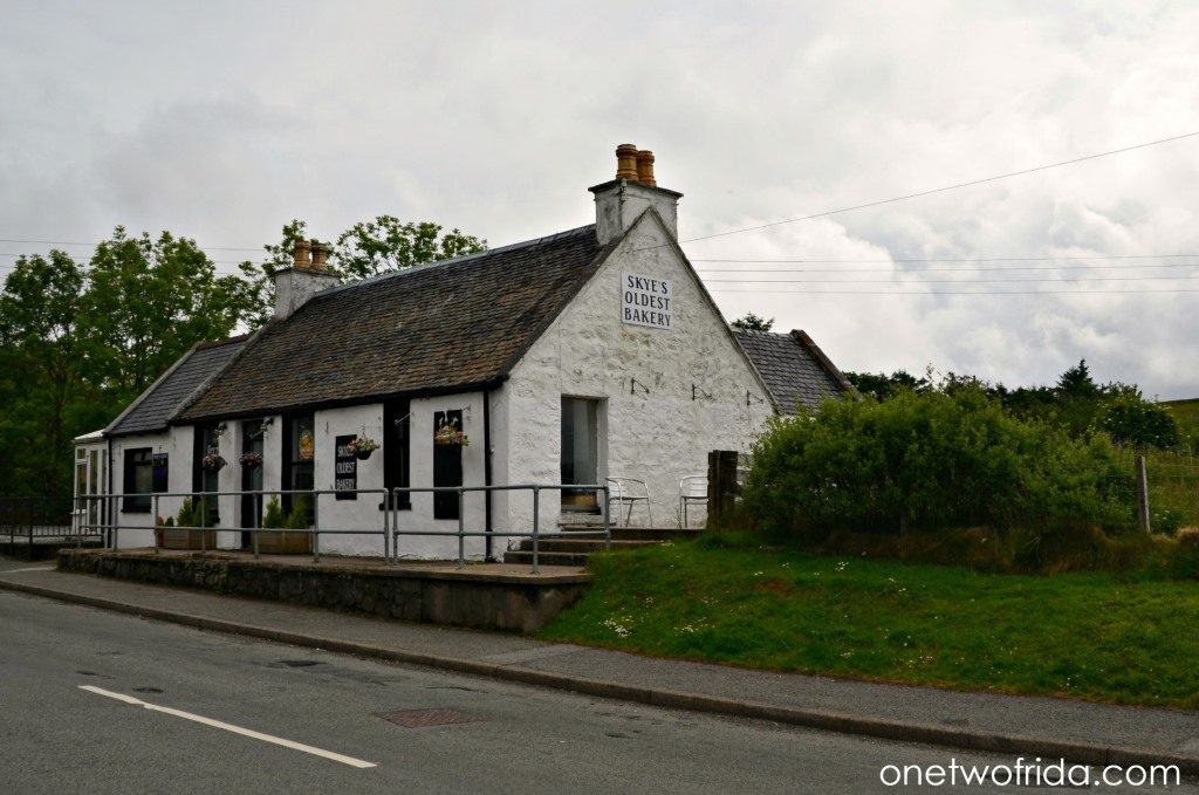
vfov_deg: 47.8
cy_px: 398
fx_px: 898
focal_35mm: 27
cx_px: 600
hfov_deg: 67.5
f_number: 11
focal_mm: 18
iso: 200
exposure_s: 1/500
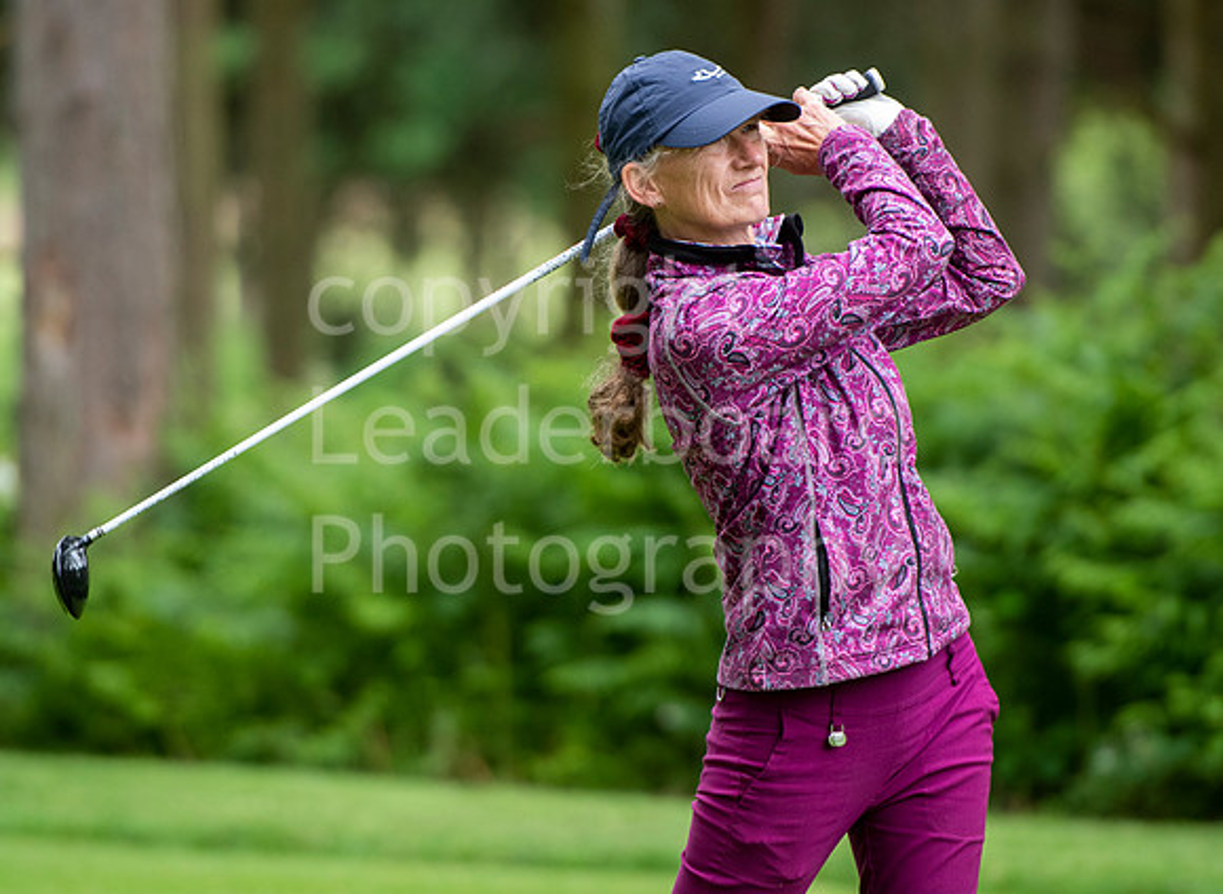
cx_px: 545
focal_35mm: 323
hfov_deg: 6.2
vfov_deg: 4.5
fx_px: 11297
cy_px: 442
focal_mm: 200
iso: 800
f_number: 2.8
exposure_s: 1/800
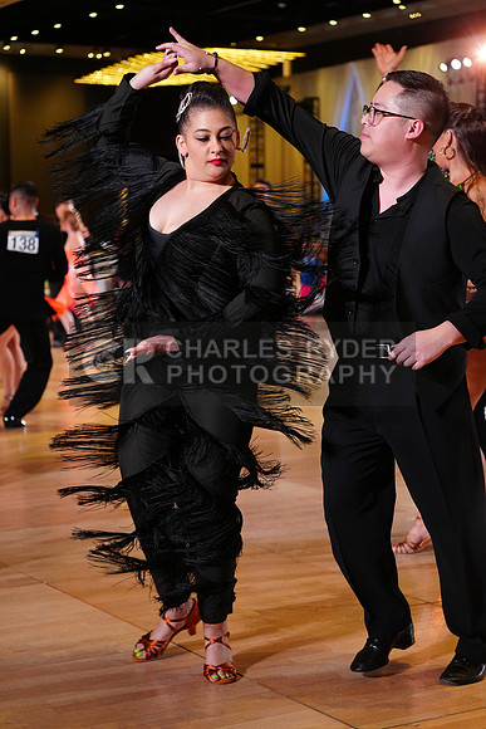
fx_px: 1417
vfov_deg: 28.8
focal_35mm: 70
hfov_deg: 19.5
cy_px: 364
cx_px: 243
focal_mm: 70
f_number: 4
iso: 2500
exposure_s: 1/400
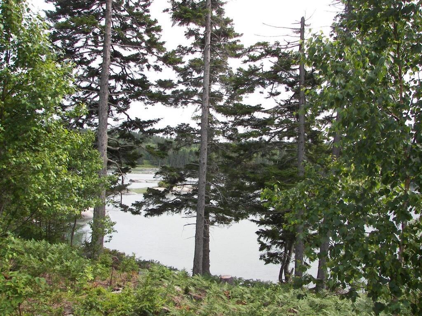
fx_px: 439
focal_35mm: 36
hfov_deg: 51.4
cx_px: 211
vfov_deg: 39.7
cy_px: 158
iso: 50
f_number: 2.8
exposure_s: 1/250
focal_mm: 6
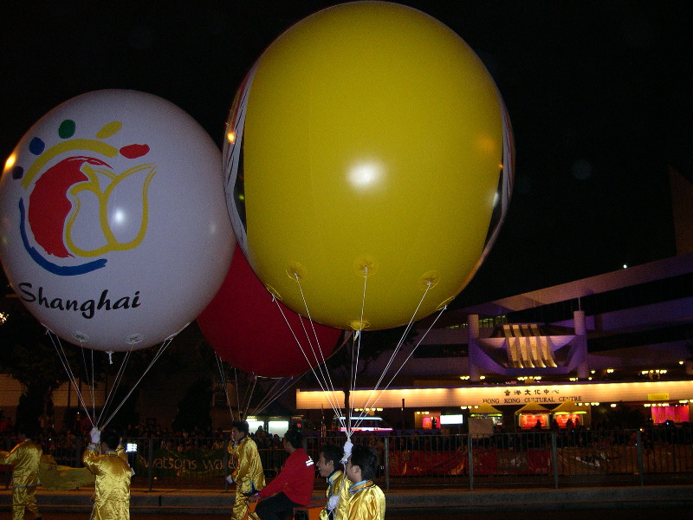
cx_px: 346
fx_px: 761
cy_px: 260
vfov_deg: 37.7
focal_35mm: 38
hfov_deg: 49.0
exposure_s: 1/60
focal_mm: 8
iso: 367
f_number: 2.8
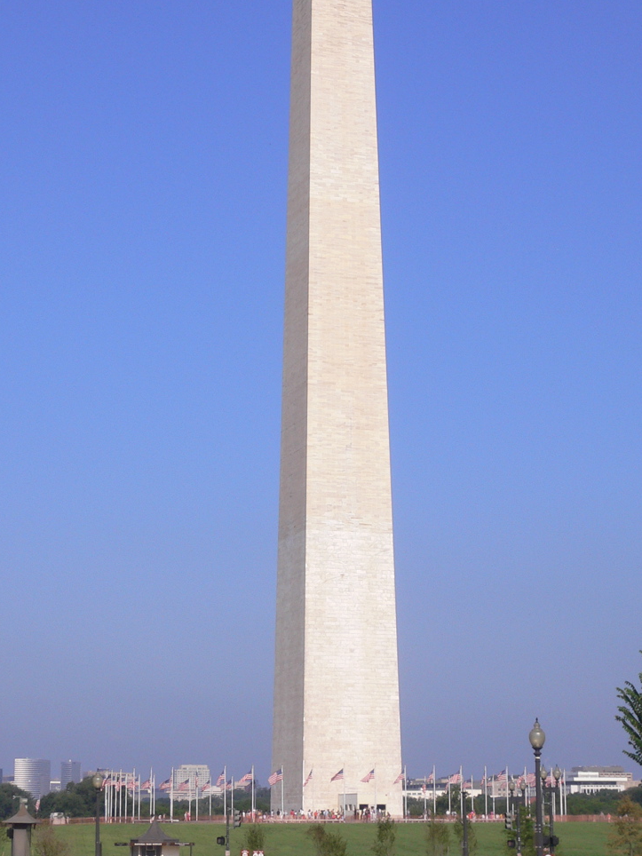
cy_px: 393
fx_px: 2003
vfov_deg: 24.1
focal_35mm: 81
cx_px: 310
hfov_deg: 18.2
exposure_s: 1/320
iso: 80
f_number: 7.5
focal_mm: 10.1
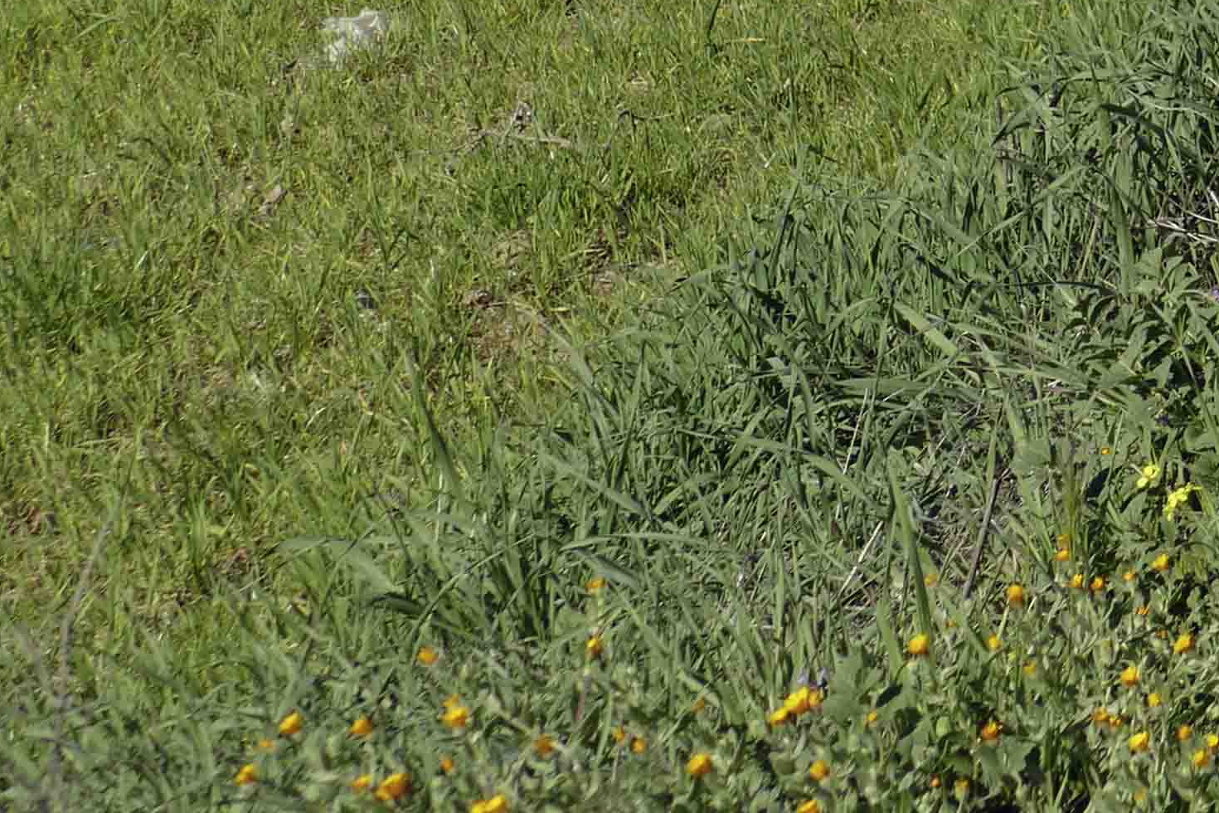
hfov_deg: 11.0
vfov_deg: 7.7
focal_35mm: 175
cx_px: 2203
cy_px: -435
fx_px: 5925
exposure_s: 1/1600
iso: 125
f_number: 4
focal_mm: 17
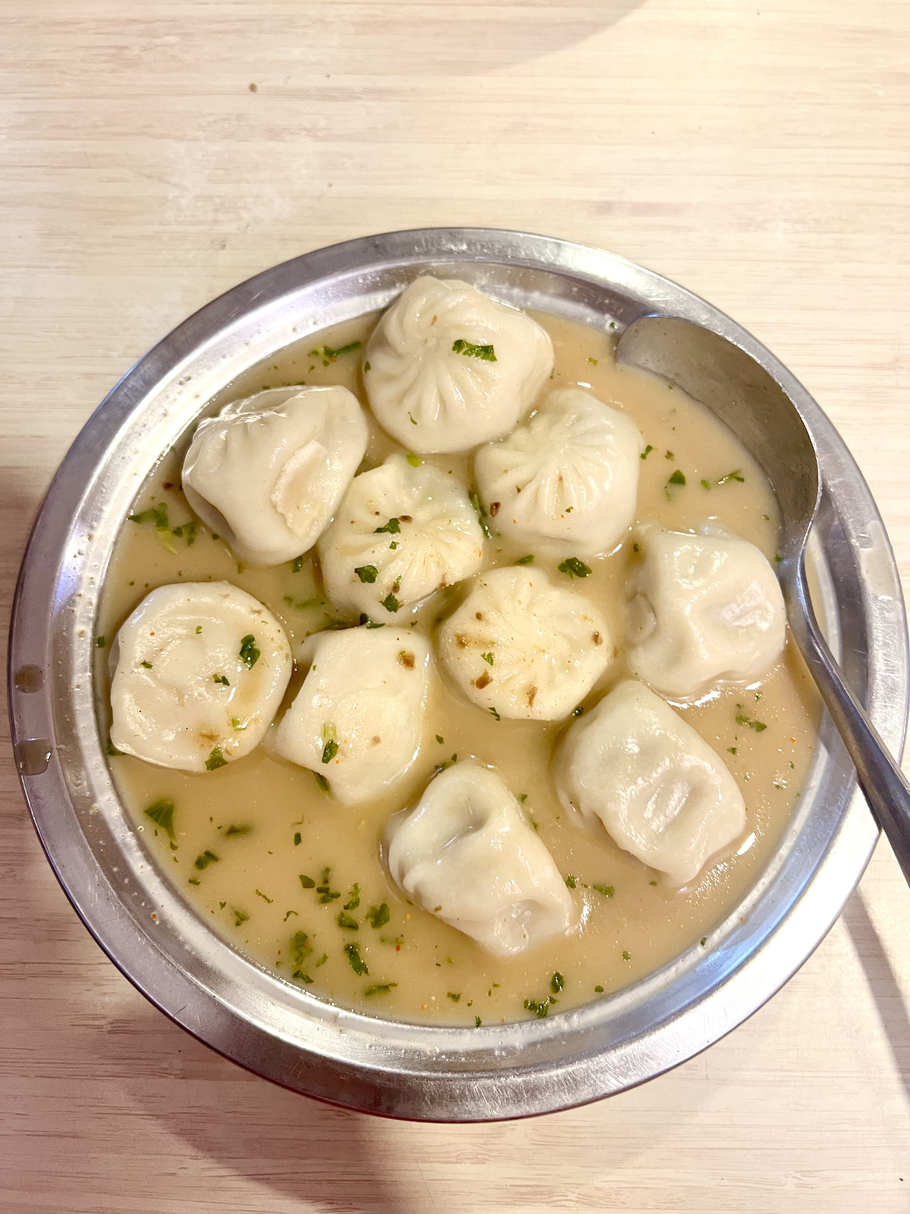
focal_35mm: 26
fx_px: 911
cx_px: 455
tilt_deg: -79.0
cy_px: 607
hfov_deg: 53.1
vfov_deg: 67.3
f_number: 1.5
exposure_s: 1/50
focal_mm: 5.7
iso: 250
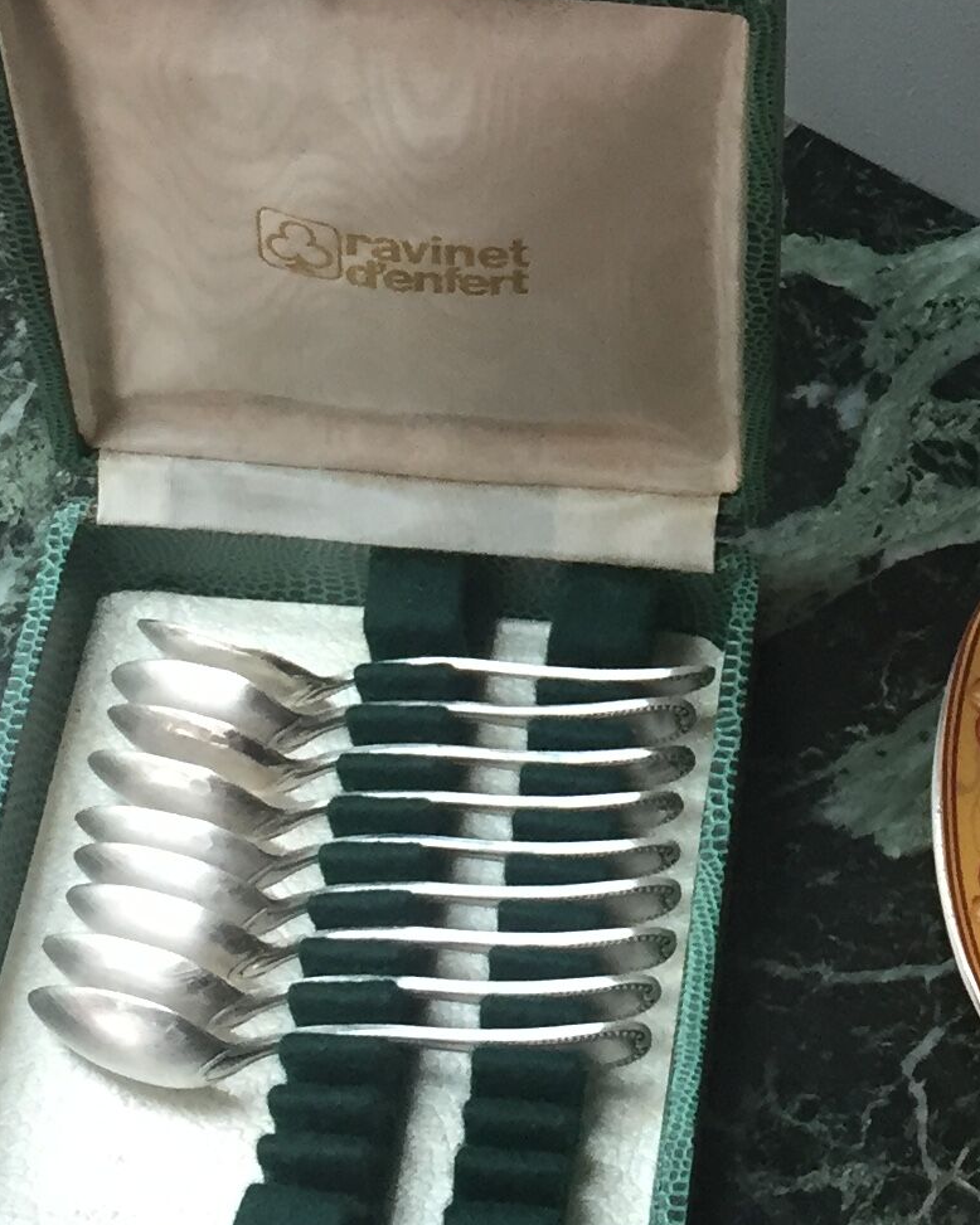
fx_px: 3445
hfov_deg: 15.9
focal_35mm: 95
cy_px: 26
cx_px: 972
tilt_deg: -50.5
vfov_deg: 19.6
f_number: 2.2
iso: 125
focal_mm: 4.15
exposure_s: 1/33
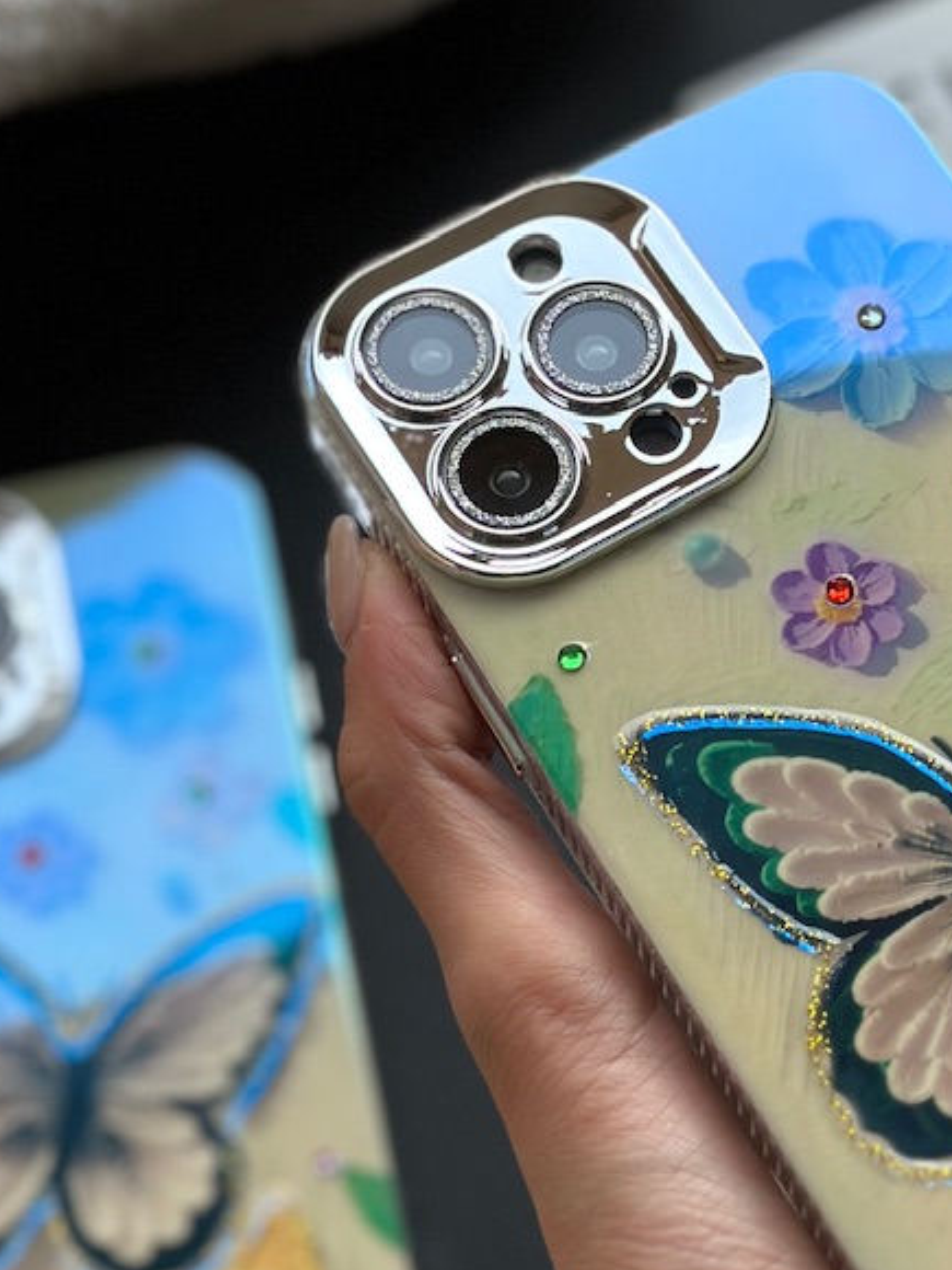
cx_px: 895
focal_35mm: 106
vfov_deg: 18.5
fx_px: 3887
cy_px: 578
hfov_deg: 13.8
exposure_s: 1/1433
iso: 80
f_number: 1.78
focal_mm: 6.86
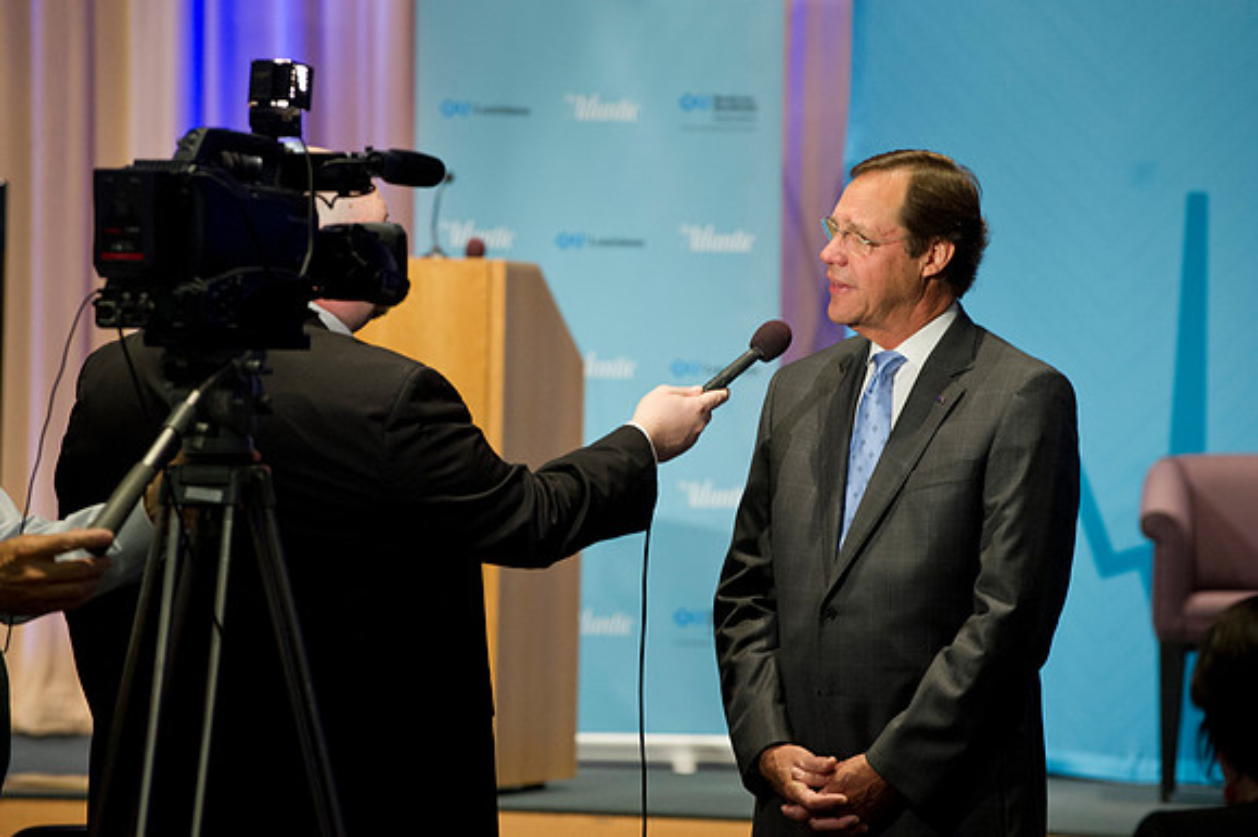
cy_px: 418
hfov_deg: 10.3
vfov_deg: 6.9
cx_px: 629
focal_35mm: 200
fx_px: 6985
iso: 2500
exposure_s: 1/80
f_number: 4.5
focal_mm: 200
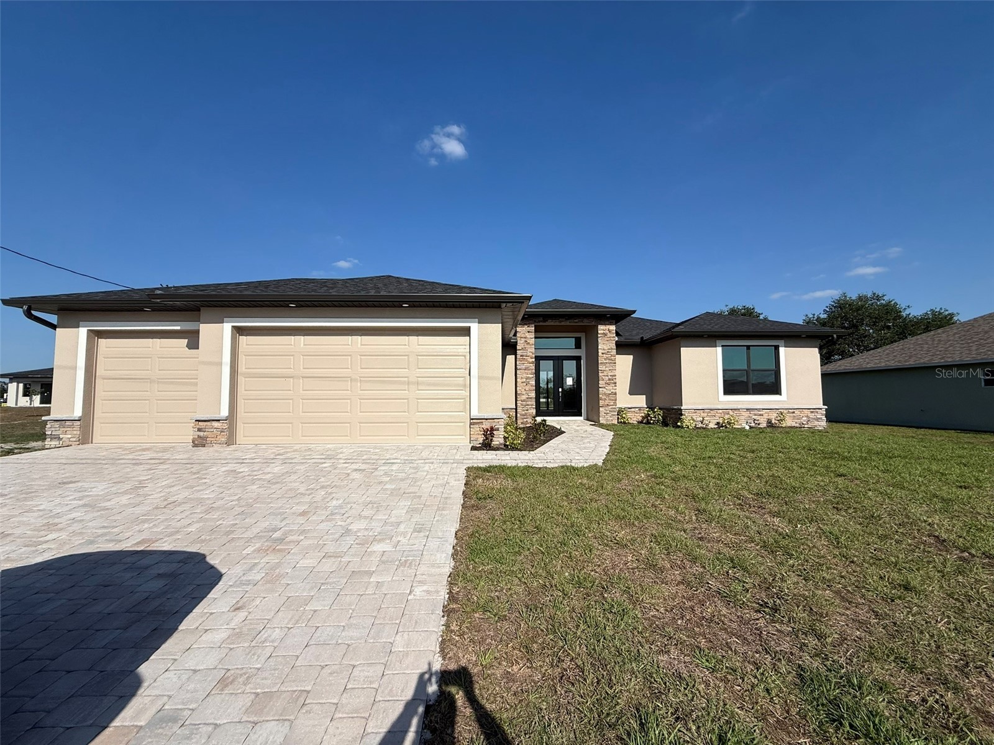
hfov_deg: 102.1
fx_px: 402
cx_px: 497
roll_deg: +1.2
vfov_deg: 85.7
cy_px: 372
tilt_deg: +5.1
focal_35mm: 14
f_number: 2.2
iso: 50
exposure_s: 1/4425
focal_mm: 2.22
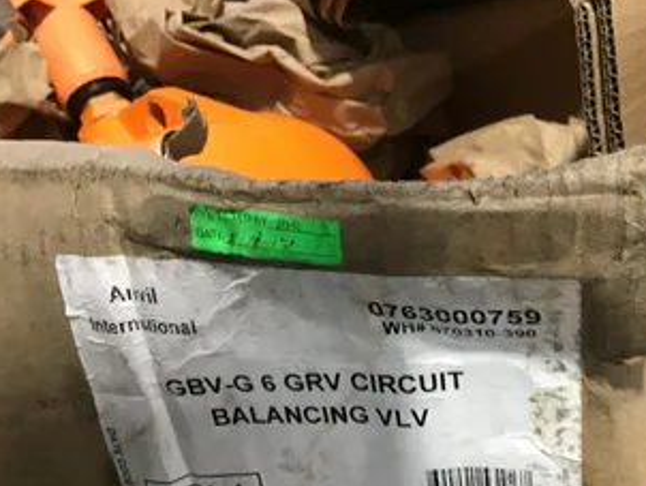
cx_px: 387
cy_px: 310
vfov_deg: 35.0
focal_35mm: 41
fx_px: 766
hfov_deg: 45.5
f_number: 2.4
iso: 200
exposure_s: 1/20
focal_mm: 3.3
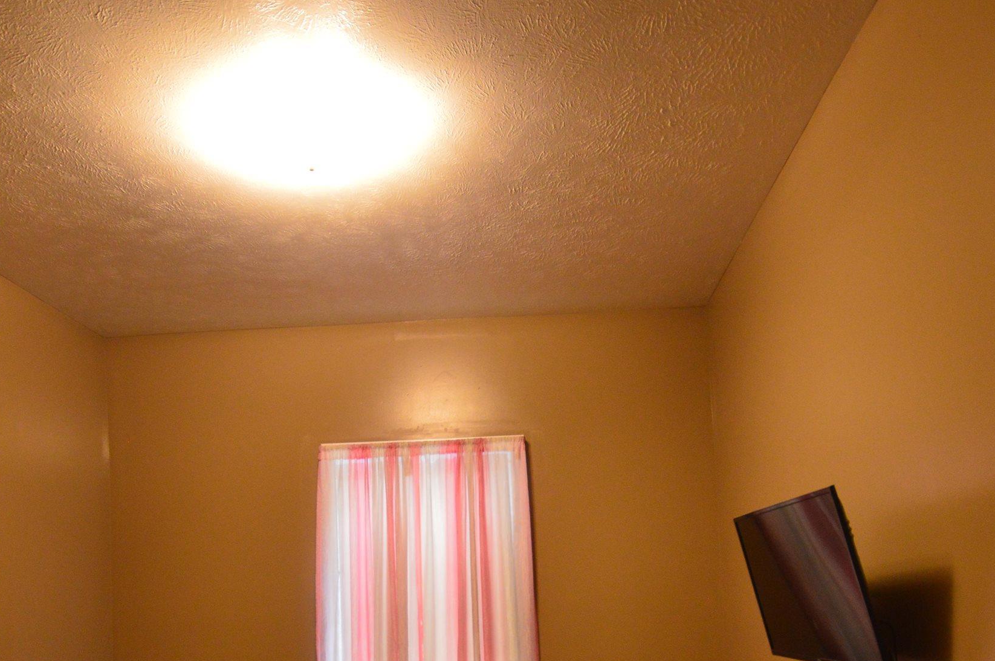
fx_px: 773
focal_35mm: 28
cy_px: 559
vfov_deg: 43.4
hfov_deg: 65.5
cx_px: 475
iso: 800
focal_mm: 10
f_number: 4
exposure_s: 1/25
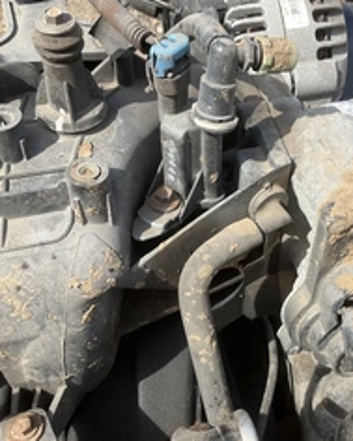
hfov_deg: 31.0
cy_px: 271
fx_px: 626
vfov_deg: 38.6
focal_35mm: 48
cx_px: 261
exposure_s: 1/728
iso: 25
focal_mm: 3
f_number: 1.8
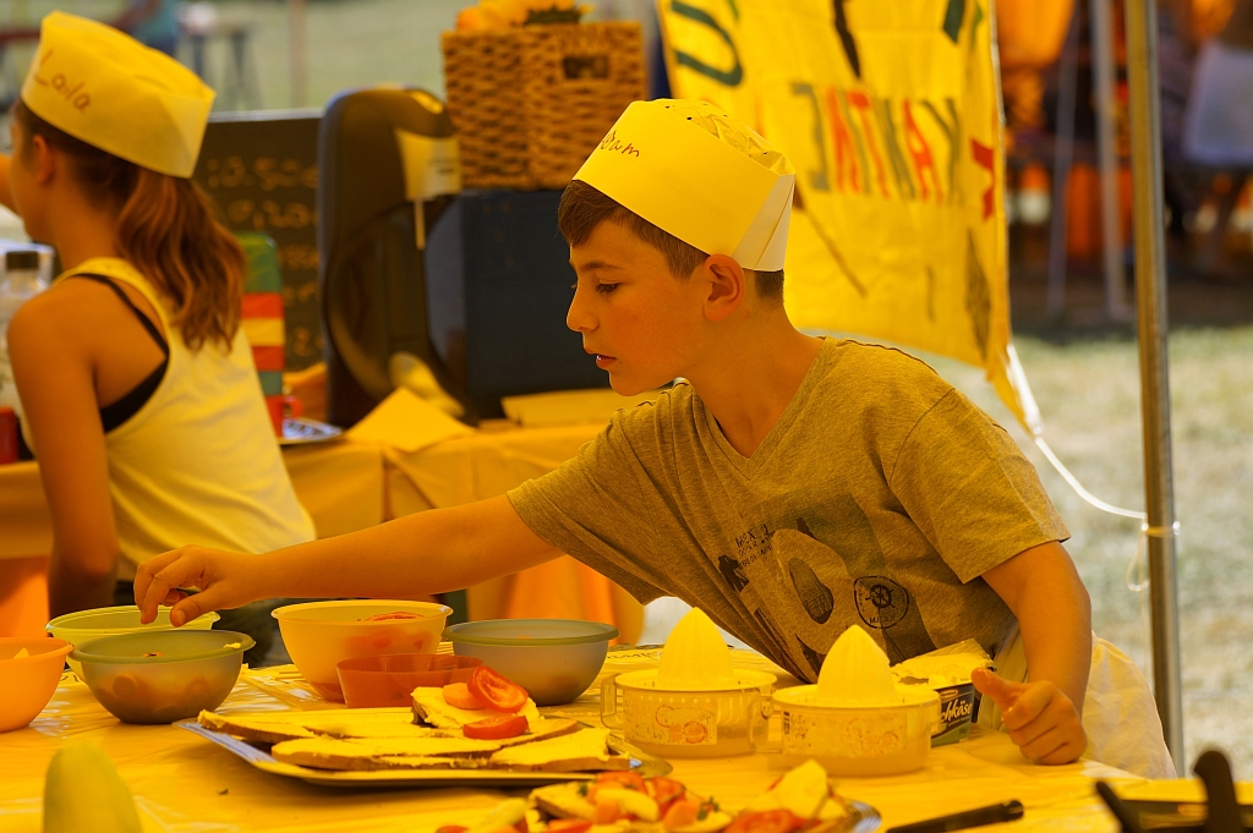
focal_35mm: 135
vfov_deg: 10.1
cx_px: 626
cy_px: 416
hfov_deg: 15.2
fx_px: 4695
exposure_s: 1/400
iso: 100
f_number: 4.5
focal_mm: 90
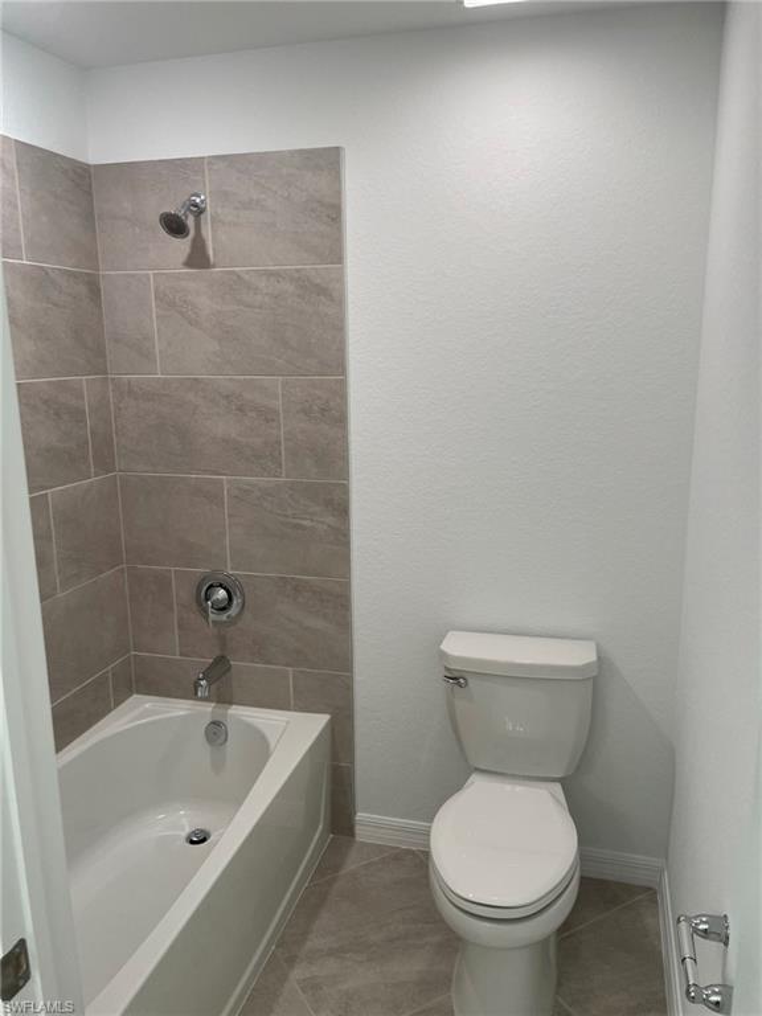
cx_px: 381
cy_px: 508
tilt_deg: -9.2
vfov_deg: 67.3
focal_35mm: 26
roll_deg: +0.8
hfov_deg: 53.1
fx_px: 763
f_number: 1.6
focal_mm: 4.2
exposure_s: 1/120
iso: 80
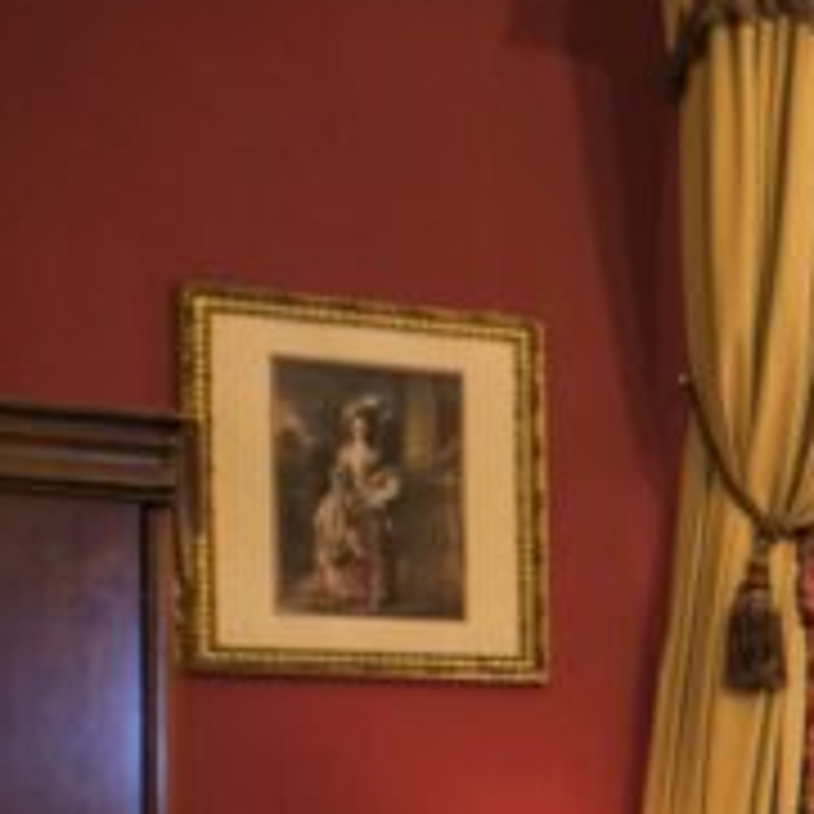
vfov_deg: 19.4
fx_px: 2182
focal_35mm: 82
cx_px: 1686
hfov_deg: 15.9
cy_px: 1075
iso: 250
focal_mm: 17
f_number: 16
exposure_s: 1.6
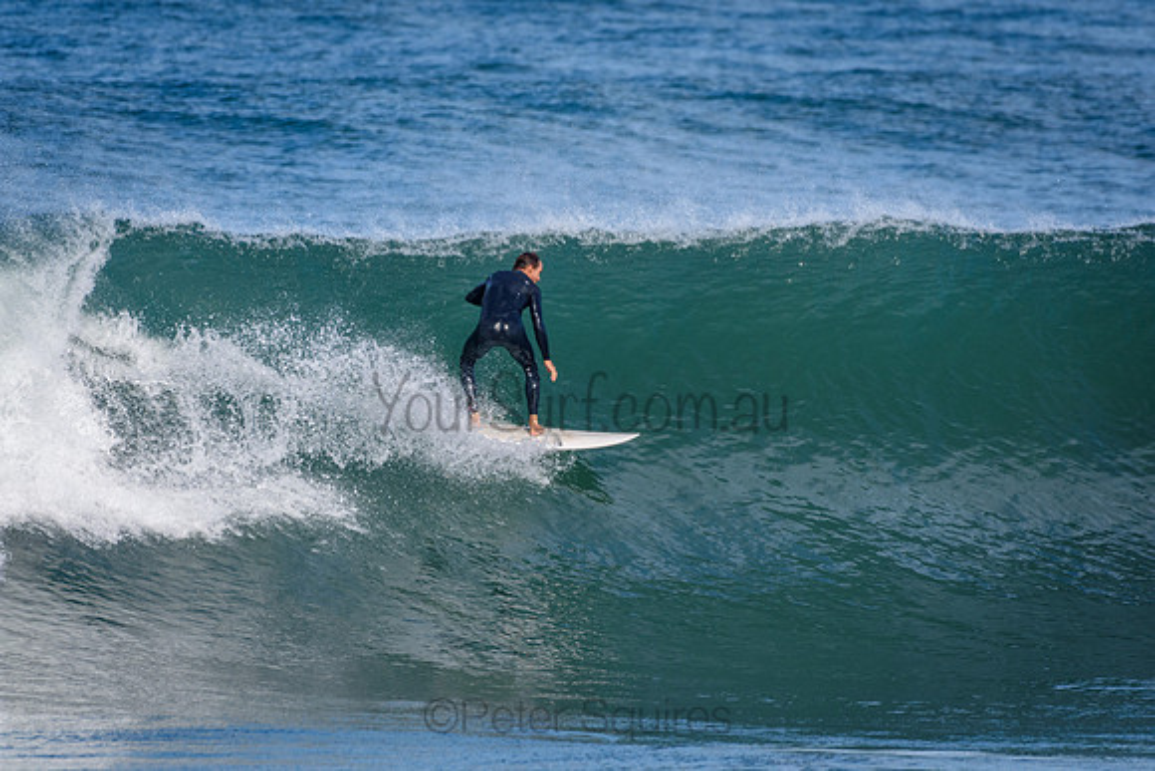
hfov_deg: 2.7
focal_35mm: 750
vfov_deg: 1.8
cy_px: 386
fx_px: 24067
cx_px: 578
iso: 450
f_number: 5.6
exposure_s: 1/2000
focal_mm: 500
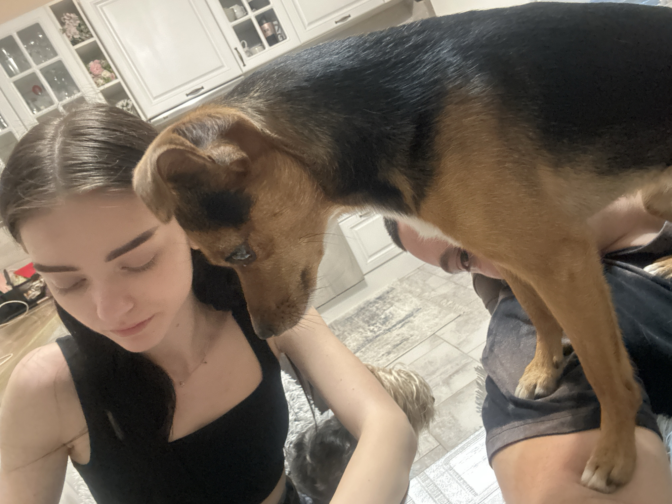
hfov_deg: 73.9
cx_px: 336
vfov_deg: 58.9
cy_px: 252
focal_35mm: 23
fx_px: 446
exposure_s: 1/25
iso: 640
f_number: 1.9
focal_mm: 2.69
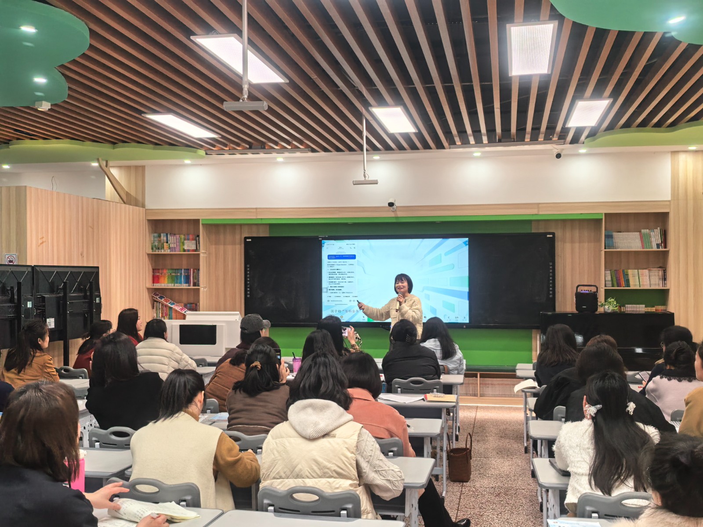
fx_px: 772
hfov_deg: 49.0
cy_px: 264
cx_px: 352
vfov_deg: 37.7
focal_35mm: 38
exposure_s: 1/202
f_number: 1.6
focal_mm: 8.5
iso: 50
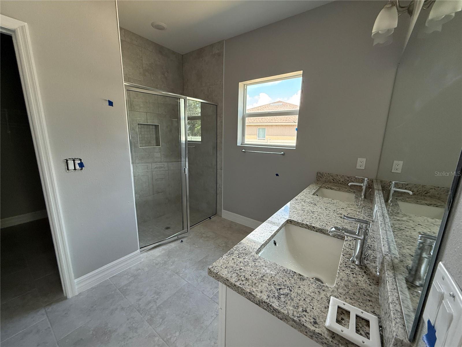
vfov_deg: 85.7
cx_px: 231
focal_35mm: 14
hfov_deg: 102.1
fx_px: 187
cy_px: 174
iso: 200
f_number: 2.2
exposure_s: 1/99
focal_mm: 2.22
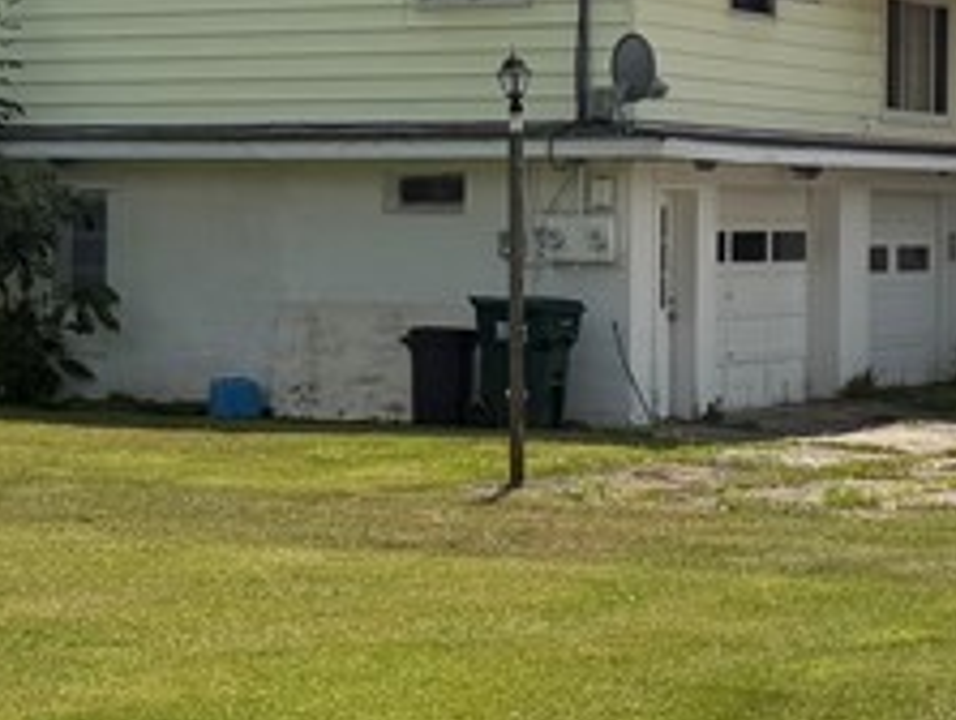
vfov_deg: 13.5
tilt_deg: -0.8
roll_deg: -0.7
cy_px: 249
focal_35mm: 110
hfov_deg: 17.8
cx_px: 373
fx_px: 3043
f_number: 1.78
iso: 80
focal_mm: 6.76
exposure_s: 1/6711
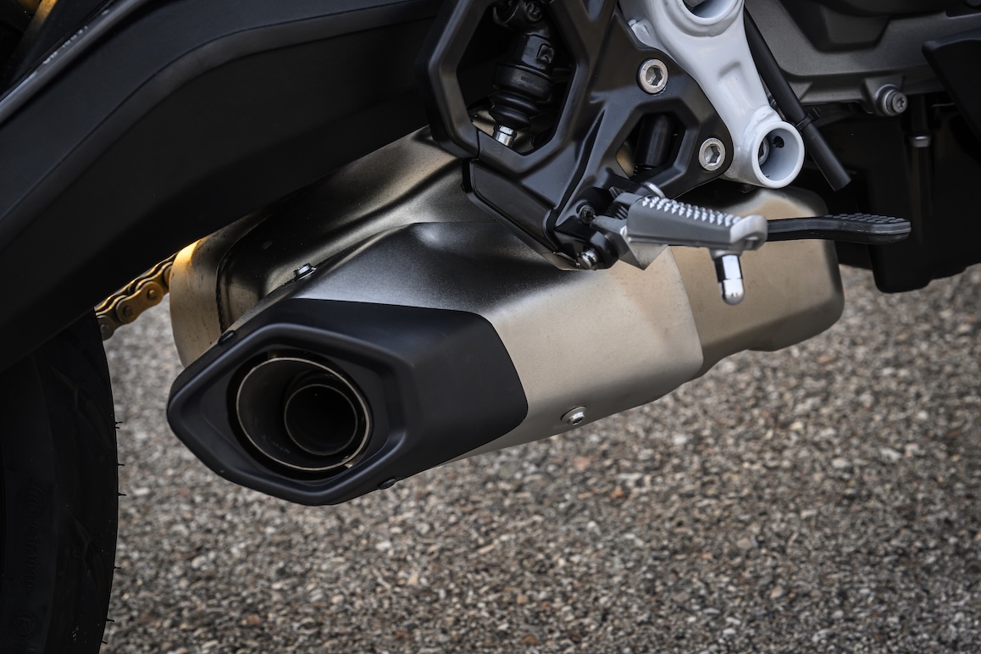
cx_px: 502
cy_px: 318
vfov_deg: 15.9
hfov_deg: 23.6
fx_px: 2343
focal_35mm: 86
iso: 500
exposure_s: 1/25
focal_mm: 83
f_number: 8
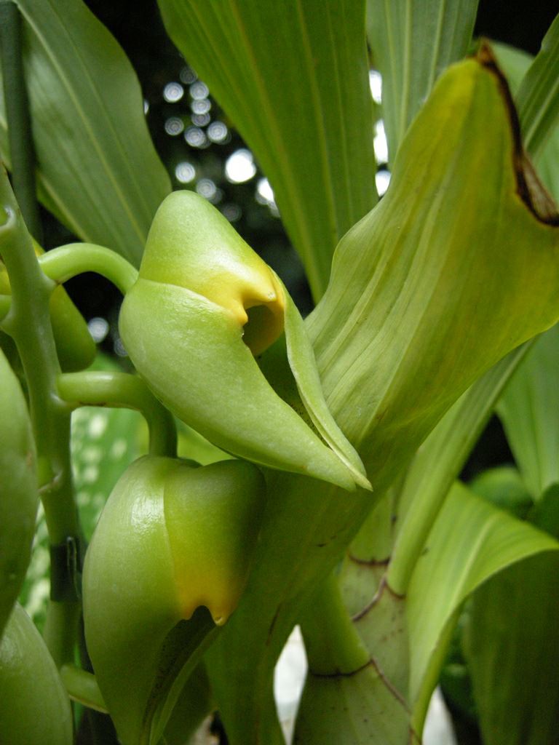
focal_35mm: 35
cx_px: 280
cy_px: 372
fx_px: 754
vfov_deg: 52.6
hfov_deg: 40.7
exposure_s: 1/35.1
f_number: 2.7
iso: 400
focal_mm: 7.5
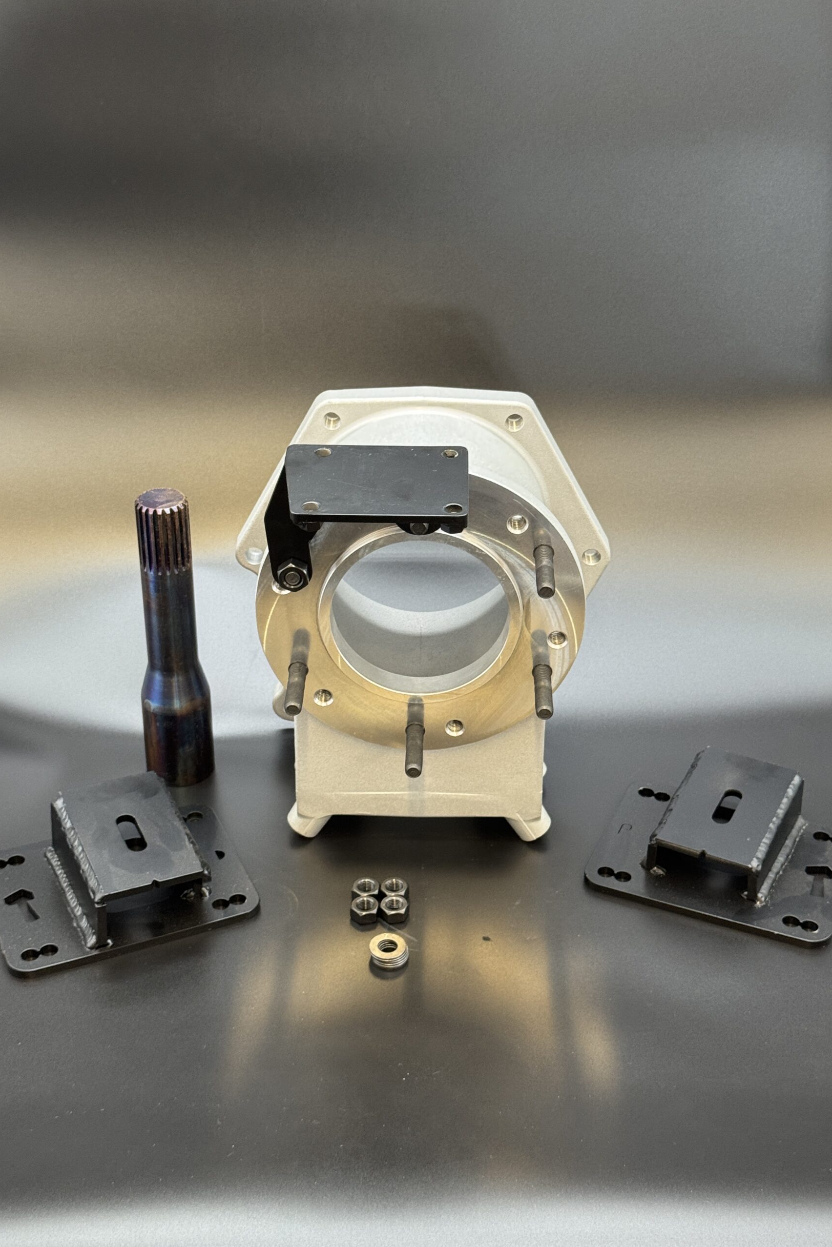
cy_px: 623
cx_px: 419
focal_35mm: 50
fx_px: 1733
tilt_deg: -32.4
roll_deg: +1.2
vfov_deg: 39.6
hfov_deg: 27.0
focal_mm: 6.76
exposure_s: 1/60
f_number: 1.78
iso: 250
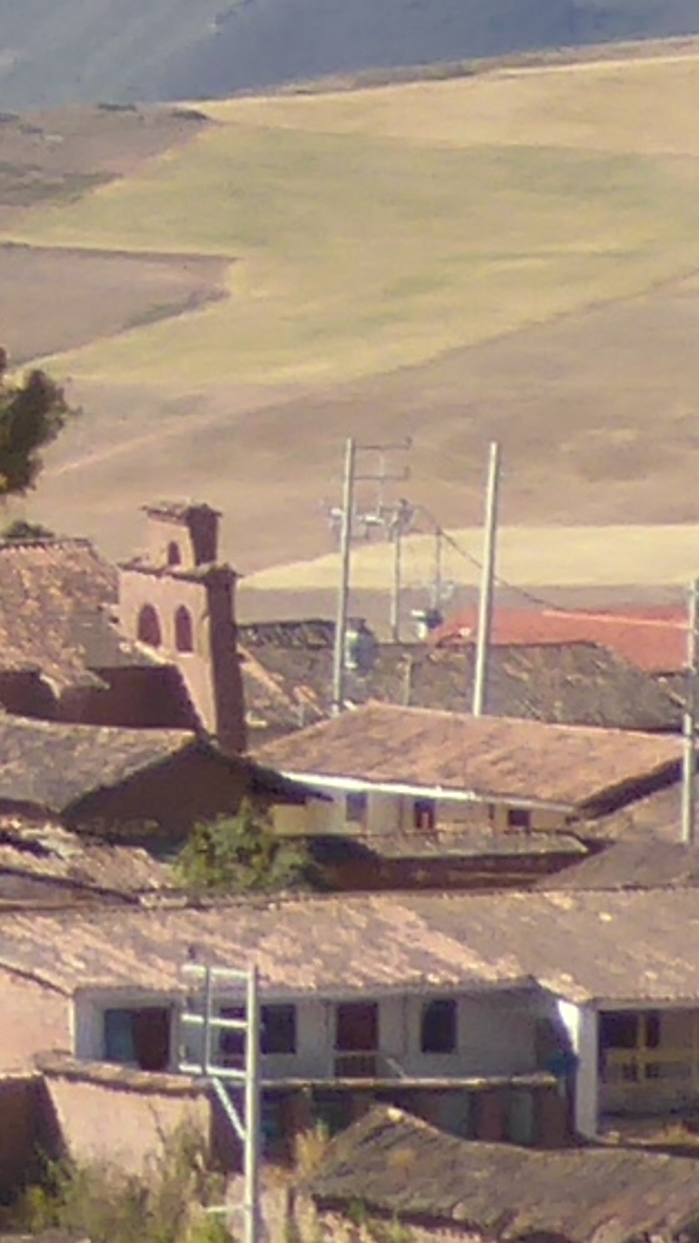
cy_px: -351
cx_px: -1553
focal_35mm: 662
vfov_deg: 3.3
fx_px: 21813
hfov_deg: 1.8
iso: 80
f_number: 4.7
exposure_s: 1/320
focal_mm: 14.1
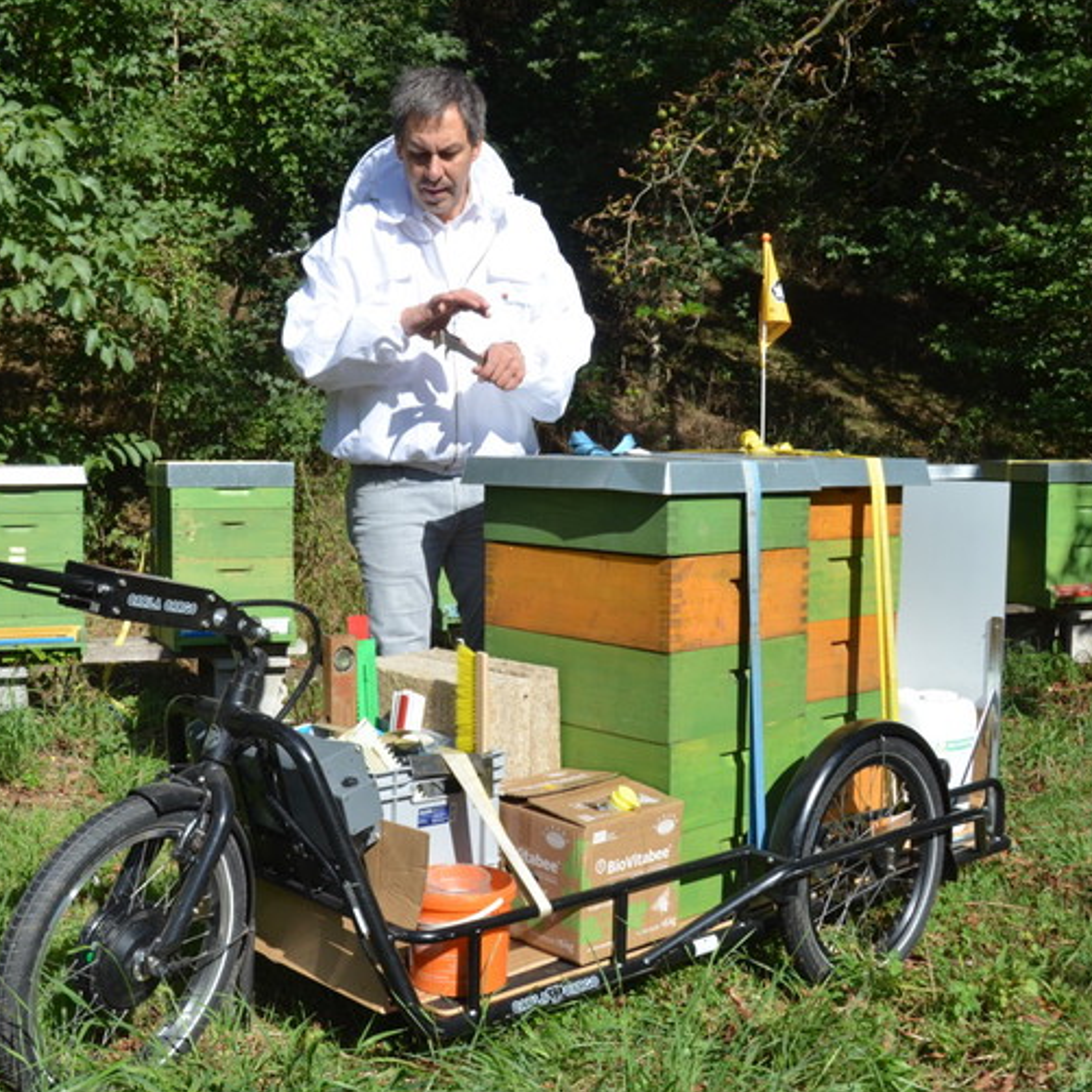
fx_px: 1392
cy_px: 544
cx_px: 423
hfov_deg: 42.6
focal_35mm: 39
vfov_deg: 42.8
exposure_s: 1/500
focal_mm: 20
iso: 400
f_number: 11
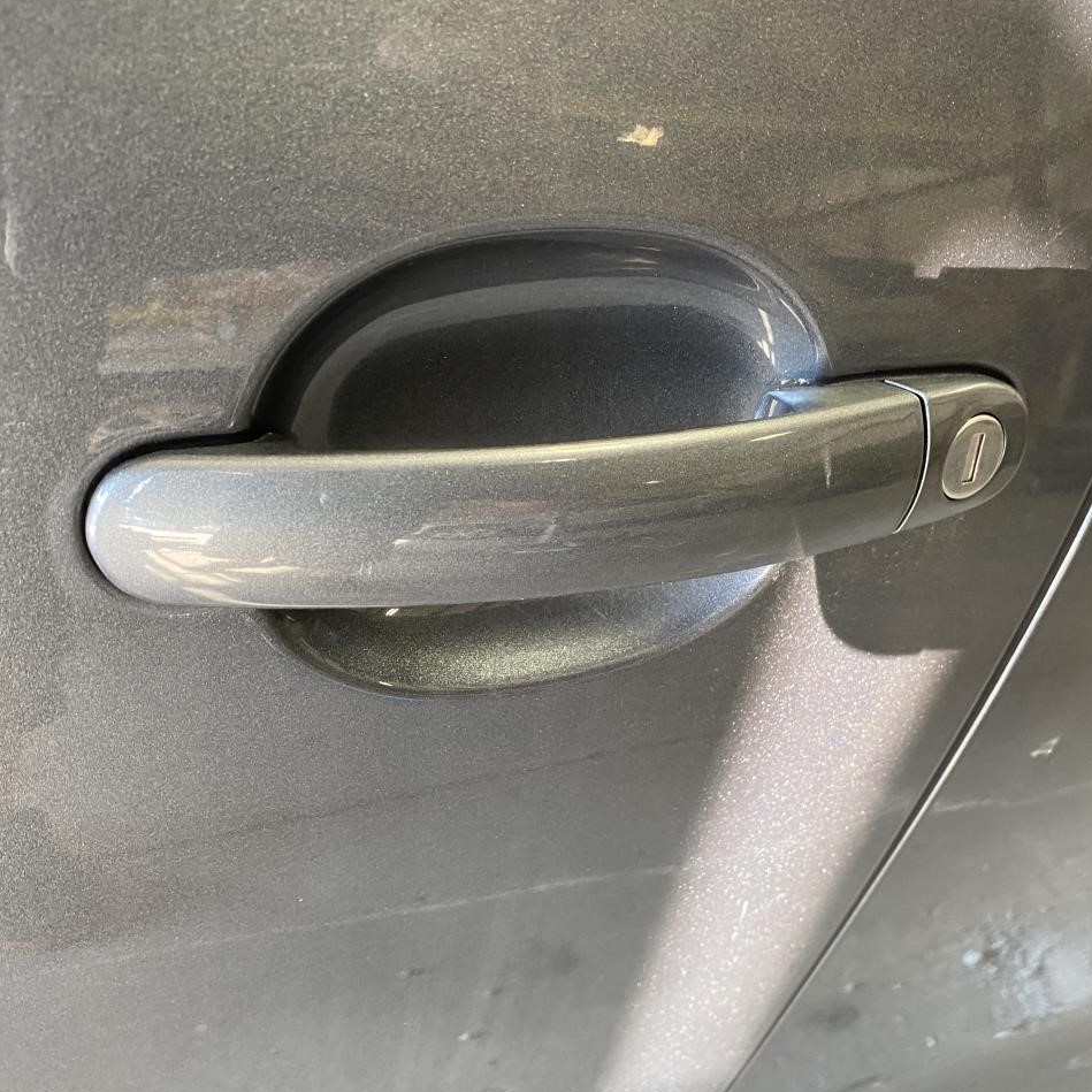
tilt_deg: -37.7
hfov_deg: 52.5
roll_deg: -12.4
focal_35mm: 31
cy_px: 544
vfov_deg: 52.5
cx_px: 588
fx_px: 1106
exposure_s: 1/60
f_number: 1.8
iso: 200
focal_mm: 4.25
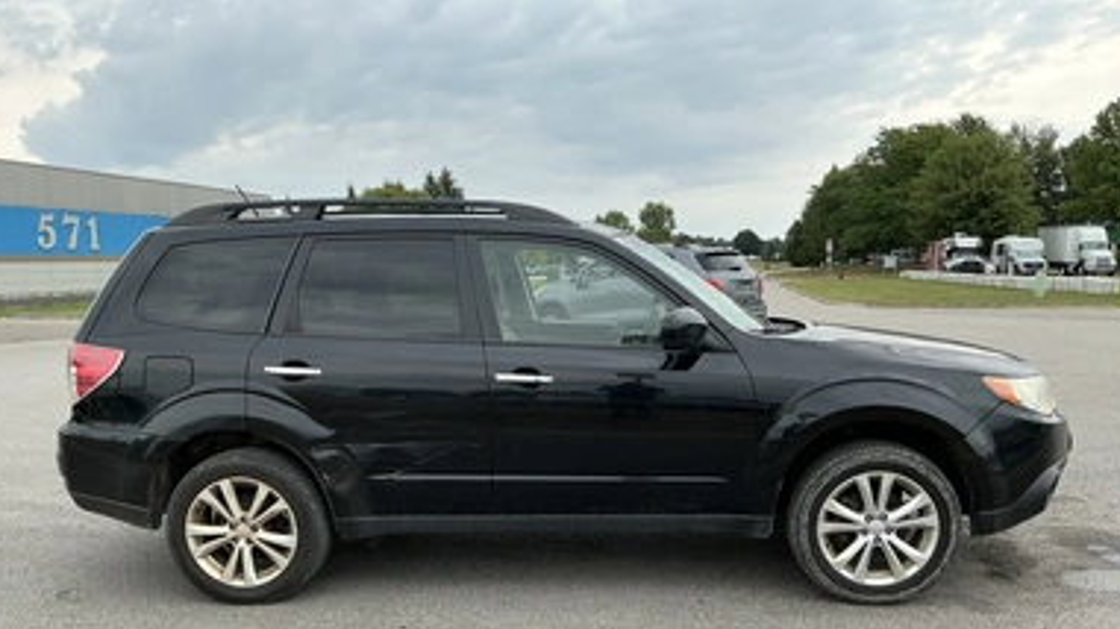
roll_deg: +1.1
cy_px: 414
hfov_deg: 61.0
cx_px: 570
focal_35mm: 32
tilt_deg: -7.2
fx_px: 950
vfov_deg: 36.3
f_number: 1.8
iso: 25
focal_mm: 3
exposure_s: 1/759
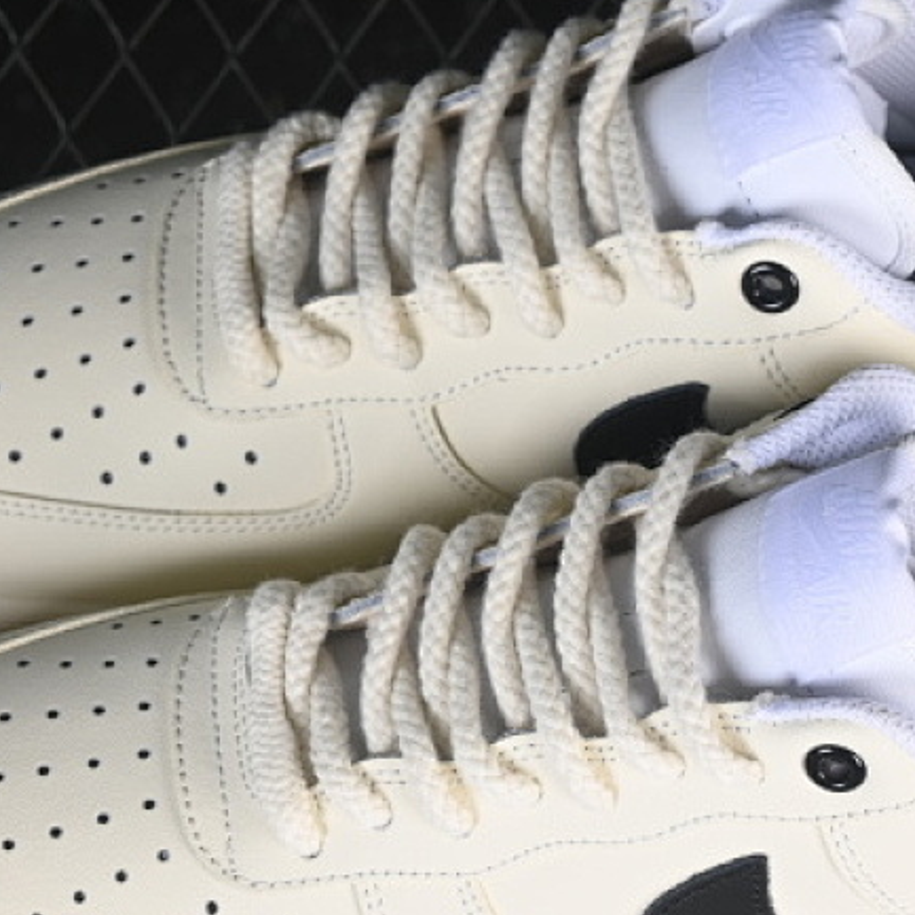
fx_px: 4755
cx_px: 628
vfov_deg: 11.0
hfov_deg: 11.0
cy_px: 577
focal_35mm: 159
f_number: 7.1
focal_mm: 50
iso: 160
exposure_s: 1/80
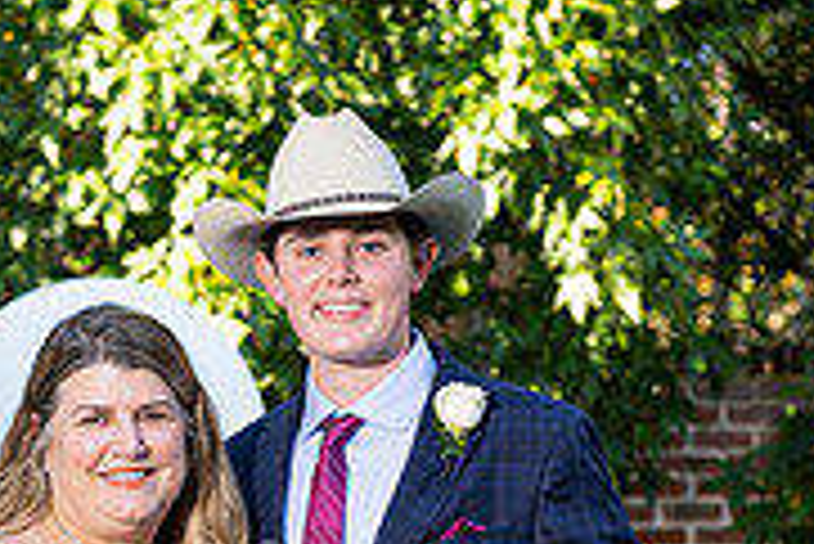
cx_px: 261
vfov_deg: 6.2
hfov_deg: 9.4
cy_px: 958
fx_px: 4956
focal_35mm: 219
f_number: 5
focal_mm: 88
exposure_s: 1/200
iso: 400
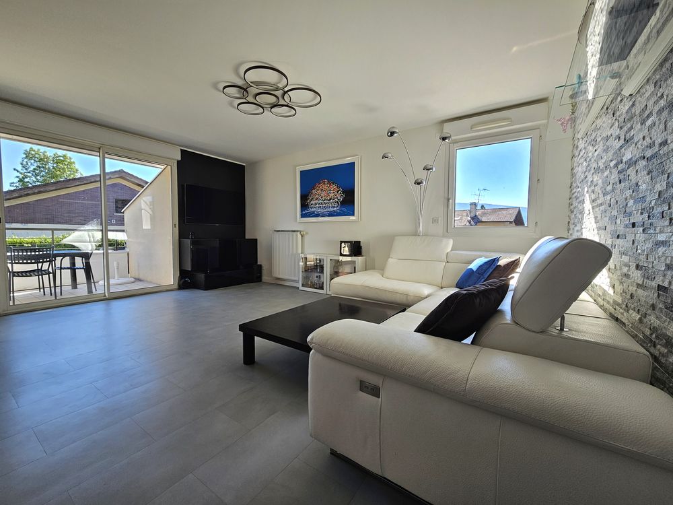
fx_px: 253
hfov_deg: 106.2
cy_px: 252
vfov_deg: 89.9
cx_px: 336
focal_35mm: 13
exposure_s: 1/147
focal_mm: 2.2
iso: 50
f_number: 2.2
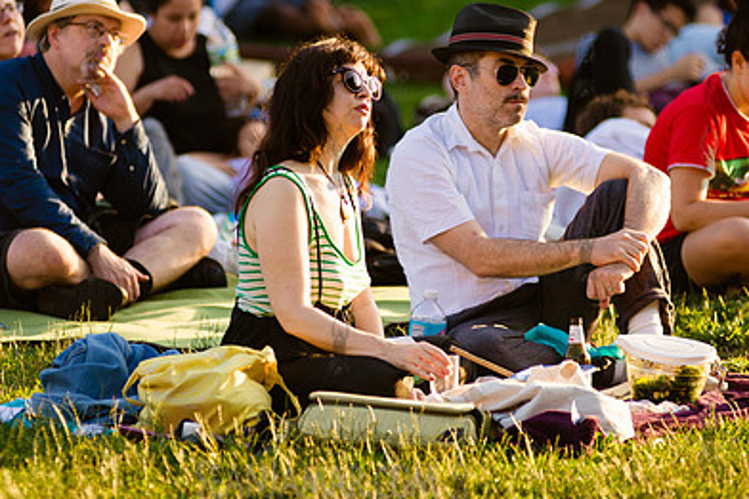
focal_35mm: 274
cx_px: 338
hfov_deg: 7.5
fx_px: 5698
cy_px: 156
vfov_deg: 5.0
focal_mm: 185
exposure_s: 1/1000
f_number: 3.5
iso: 500
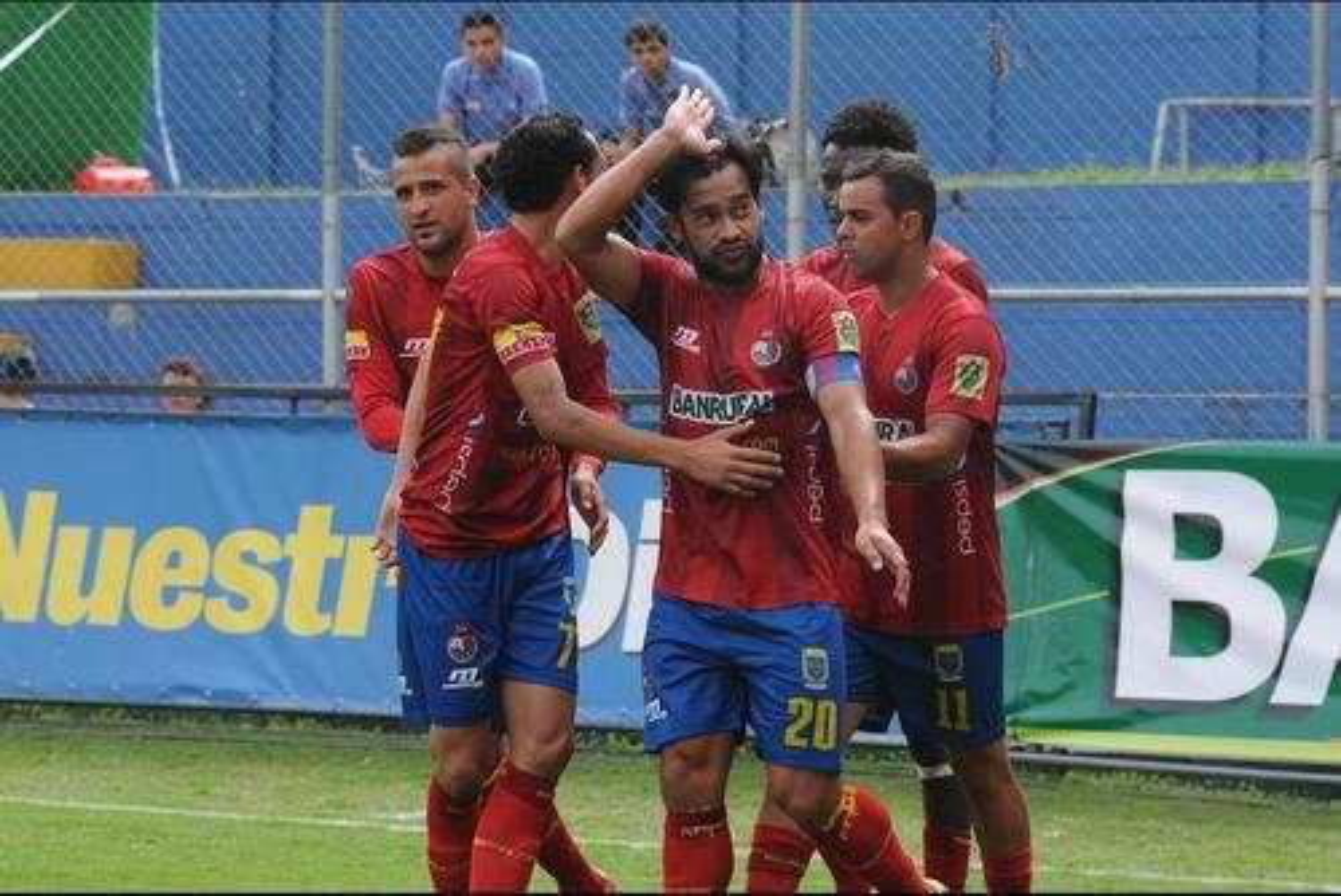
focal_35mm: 150
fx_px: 5591
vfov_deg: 9.2
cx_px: 670
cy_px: 448
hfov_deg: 13.7
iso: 400
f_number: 5.6
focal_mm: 100
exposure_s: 1/1600
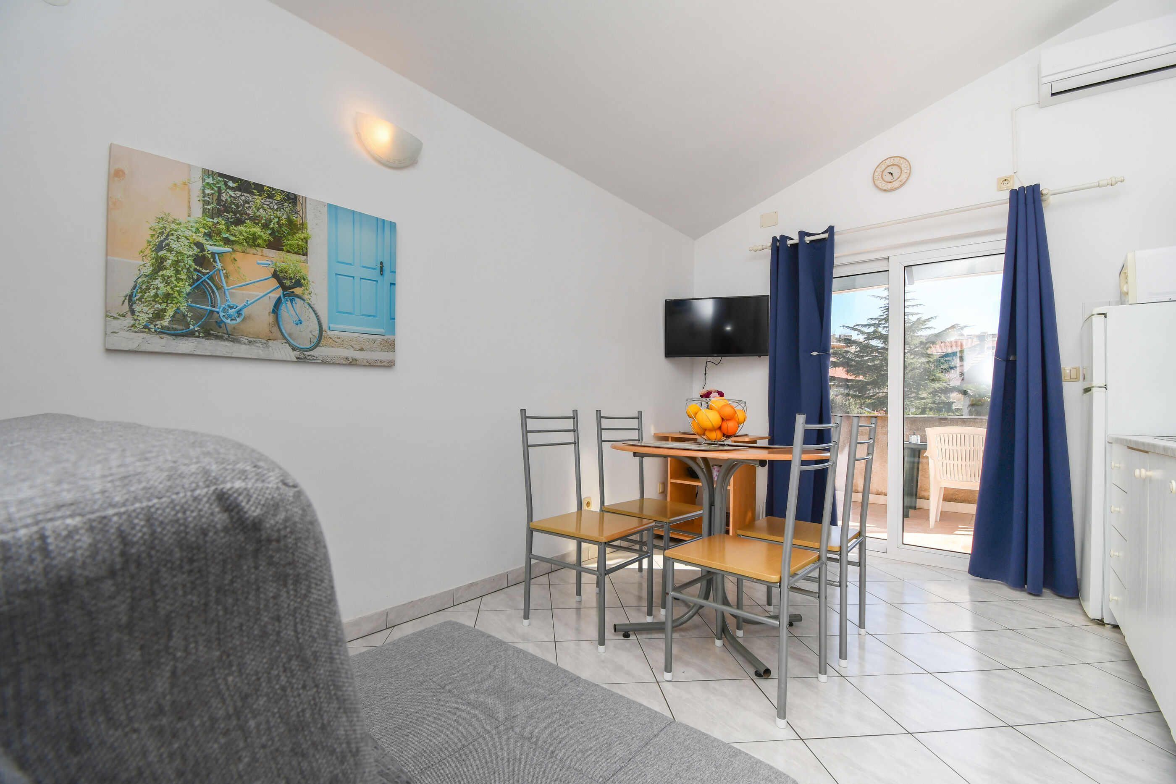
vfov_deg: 77.3
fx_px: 490
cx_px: 588
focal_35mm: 15
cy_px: 392
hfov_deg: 100.4
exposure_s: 1/160
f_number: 9
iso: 160
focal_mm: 10
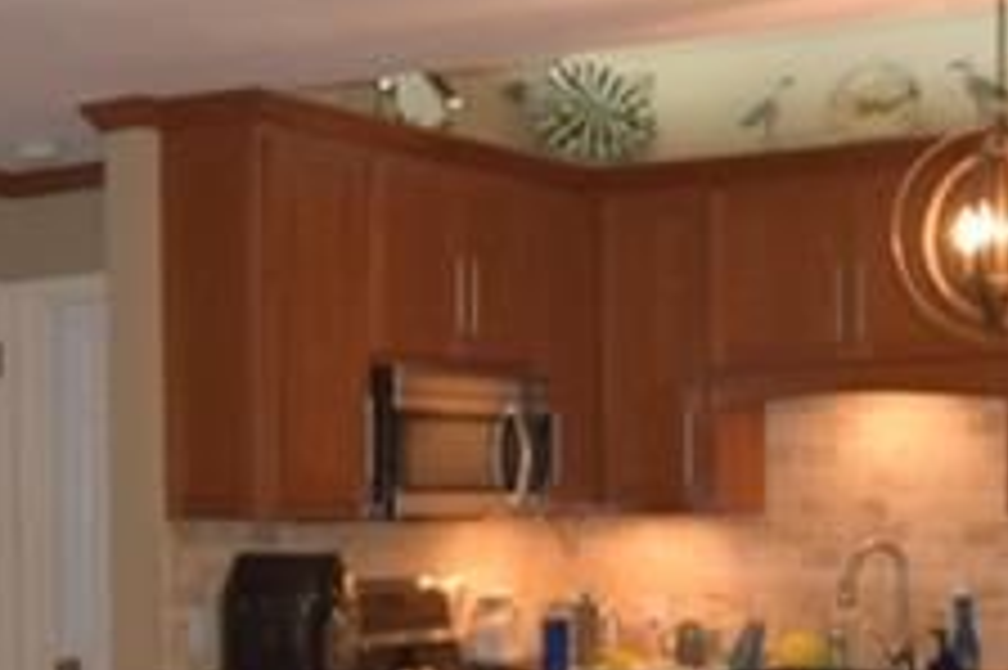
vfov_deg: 17.9
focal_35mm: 75
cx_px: 621
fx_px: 2106
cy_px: 580
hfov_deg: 26.8
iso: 400
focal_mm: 11
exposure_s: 1/80
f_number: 2.8
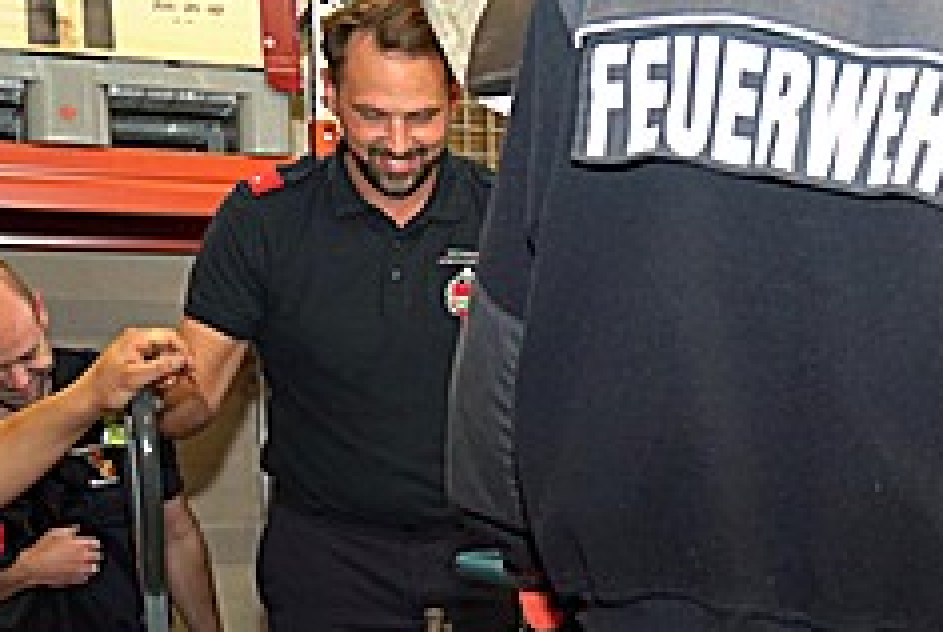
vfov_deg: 18.1
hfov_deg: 25.5
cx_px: 1051
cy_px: 690
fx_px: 1915
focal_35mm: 73
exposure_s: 1/100
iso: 4000
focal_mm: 28
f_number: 5.6
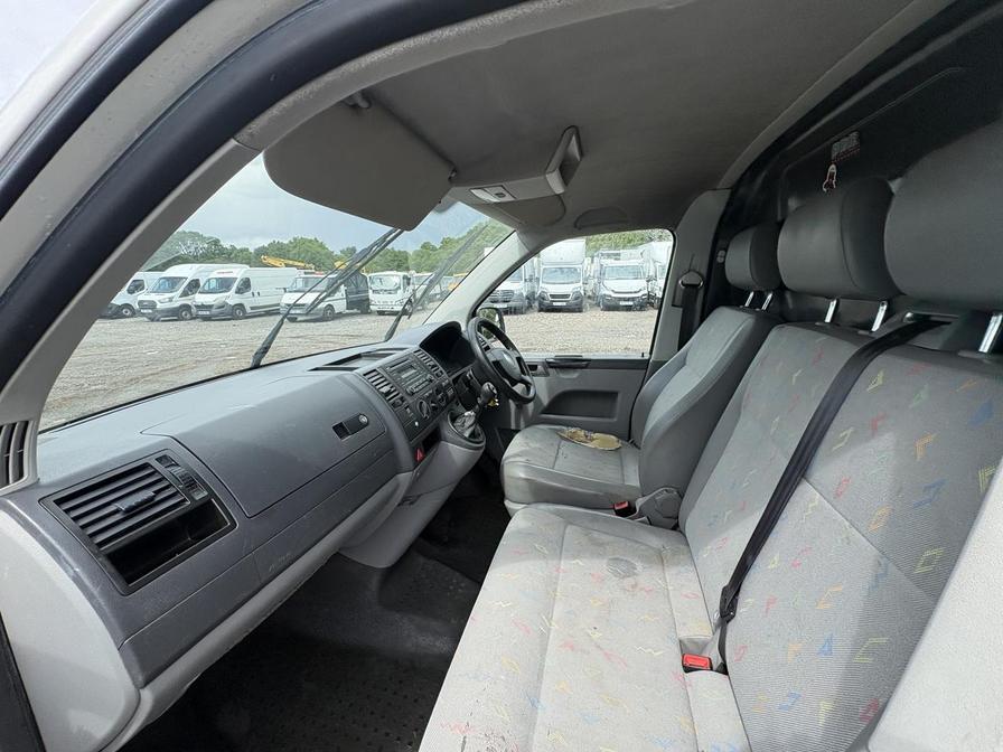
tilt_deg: -15.6
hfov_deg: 102.1
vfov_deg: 85.7
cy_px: 376
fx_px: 406
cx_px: 502
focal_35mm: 14
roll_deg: -0.9
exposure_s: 1/787
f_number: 2.2
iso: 64
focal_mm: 2.22
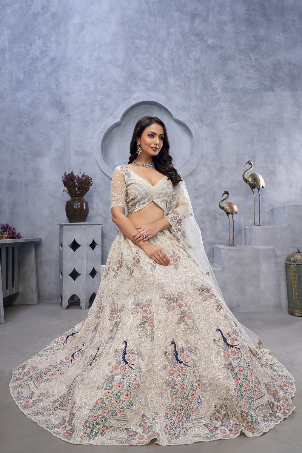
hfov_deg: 51.3
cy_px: 226
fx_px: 315
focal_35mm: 25
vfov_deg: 71.5
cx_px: 151
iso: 640
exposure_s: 1/160
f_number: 5.6
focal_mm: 25
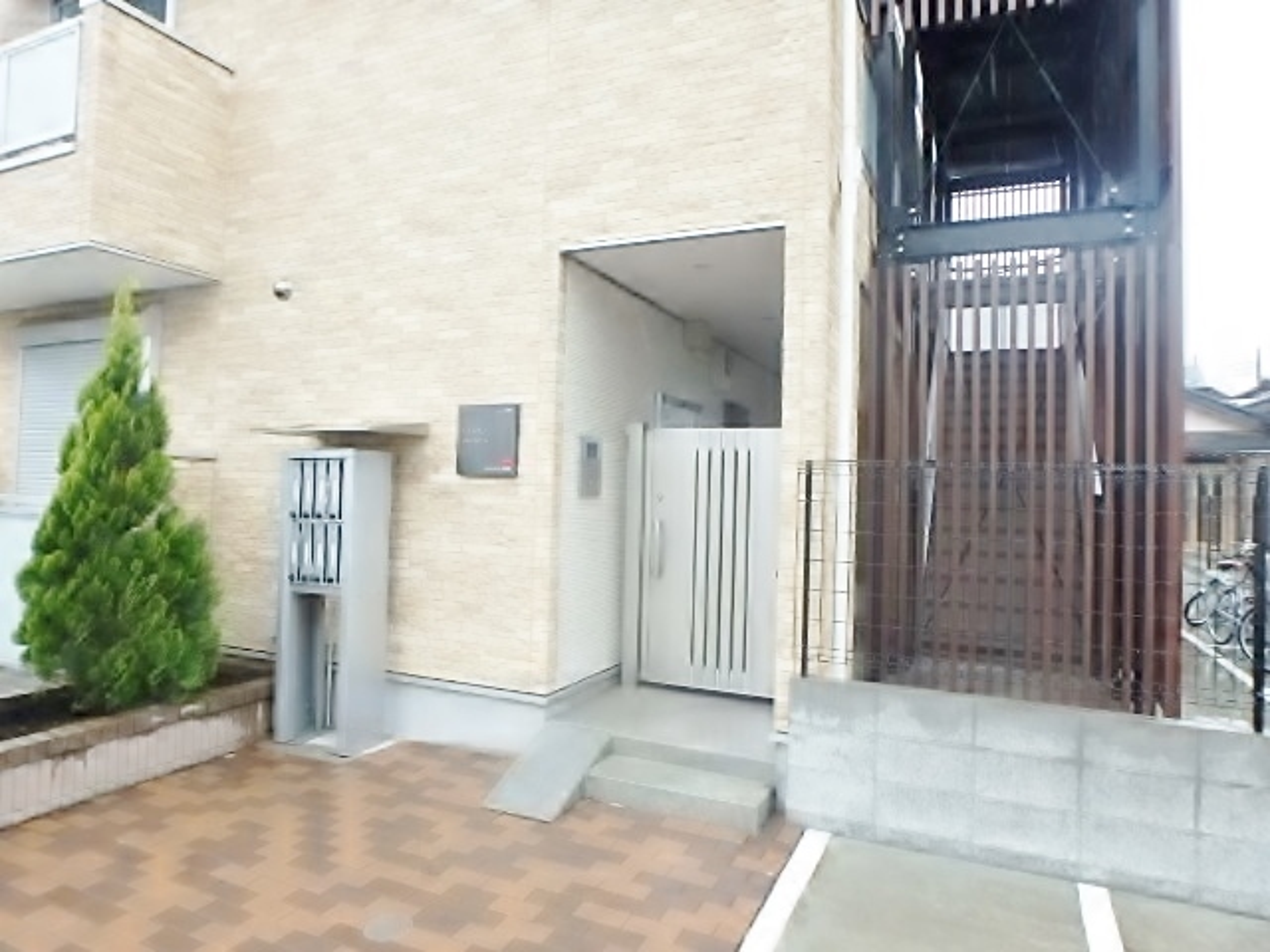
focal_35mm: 21
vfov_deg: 63.4
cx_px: 635
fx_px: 770
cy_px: 476
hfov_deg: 79.0
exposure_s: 1/250
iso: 250
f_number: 3.5
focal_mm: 3.7
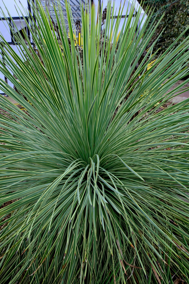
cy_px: 142
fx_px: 315
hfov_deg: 33.4
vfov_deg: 48.5
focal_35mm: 40
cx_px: 94
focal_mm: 26.6
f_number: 16
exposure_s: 1/52
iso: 800
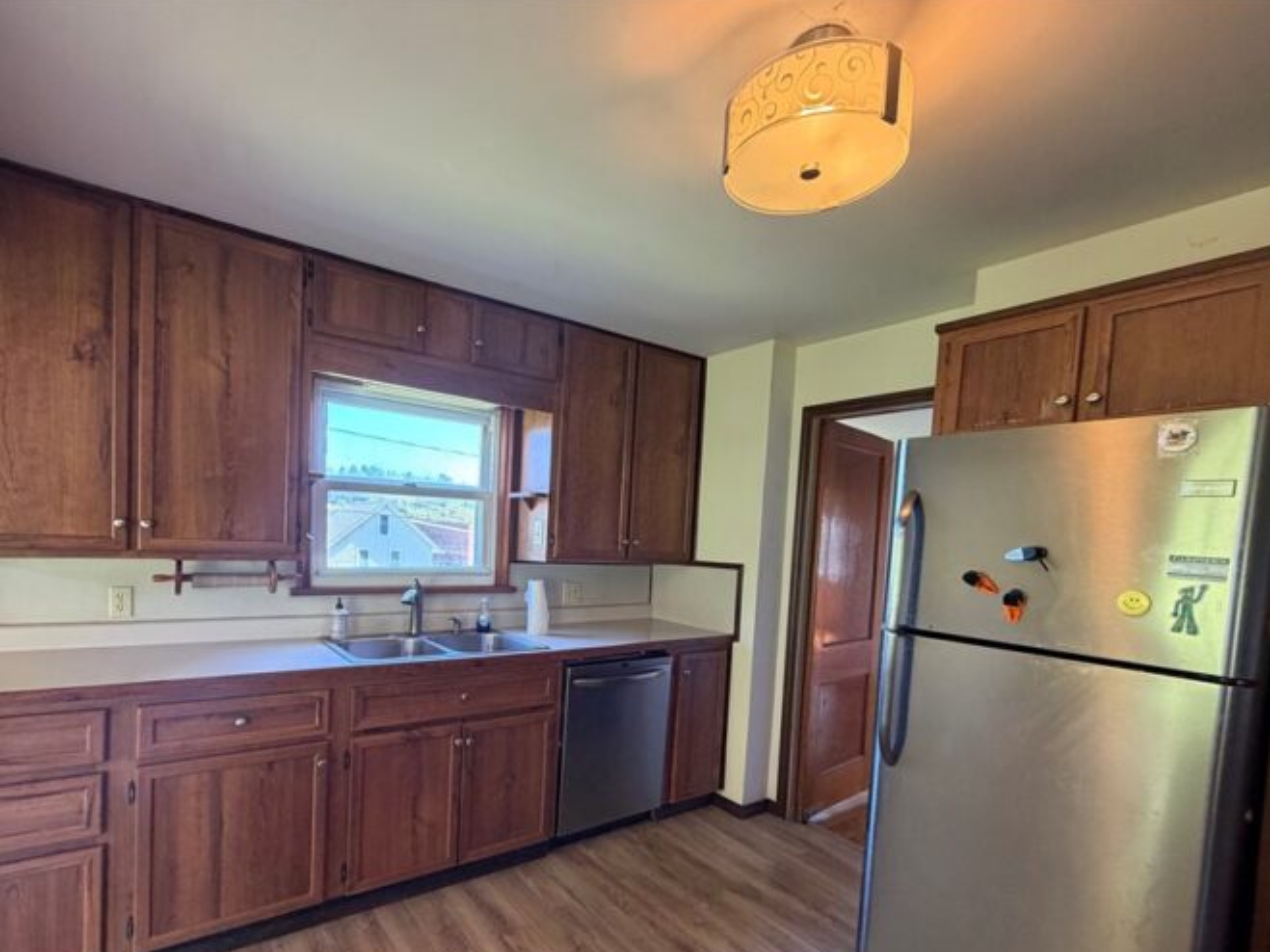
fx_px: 624
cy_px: 570
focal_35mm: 17
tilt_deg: -3.6
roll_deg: -2.9
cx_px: 555
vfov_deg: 73.9
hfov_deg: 90.6
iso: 320
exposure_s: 1/60
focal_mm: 2.22
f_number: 2.2
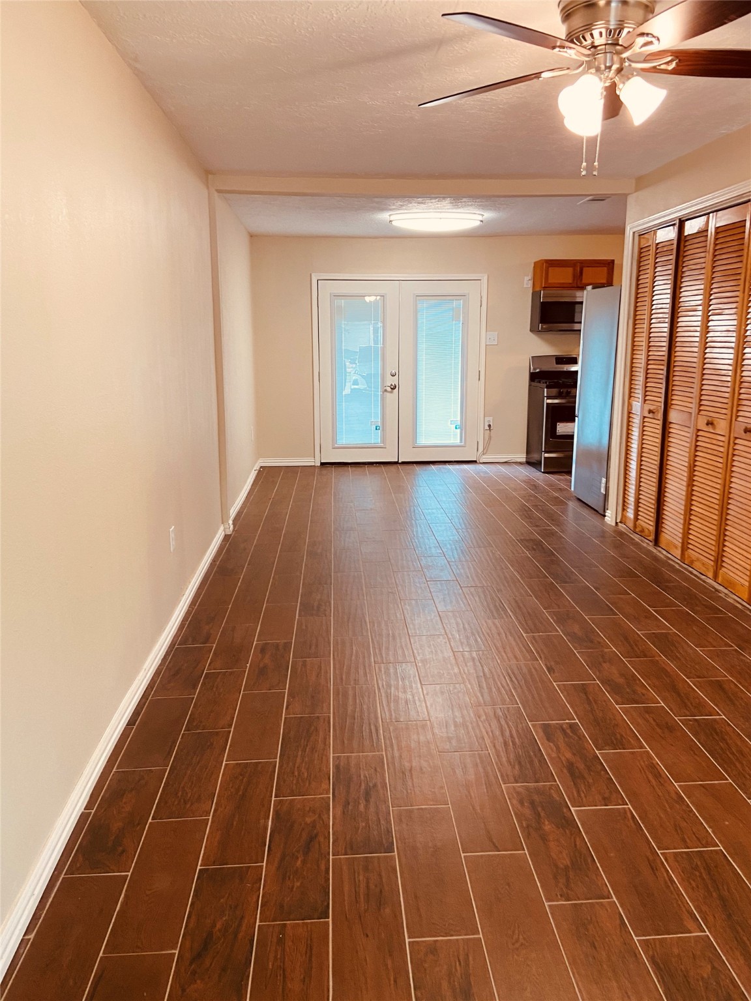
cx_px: 376
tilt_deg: -10.7
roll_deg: +0.4
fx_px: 752
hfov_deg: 53.1
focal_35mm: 26
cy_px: 500
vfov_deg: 67.3
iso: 160
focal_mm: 4.25
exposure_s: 1/60
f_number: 1.8
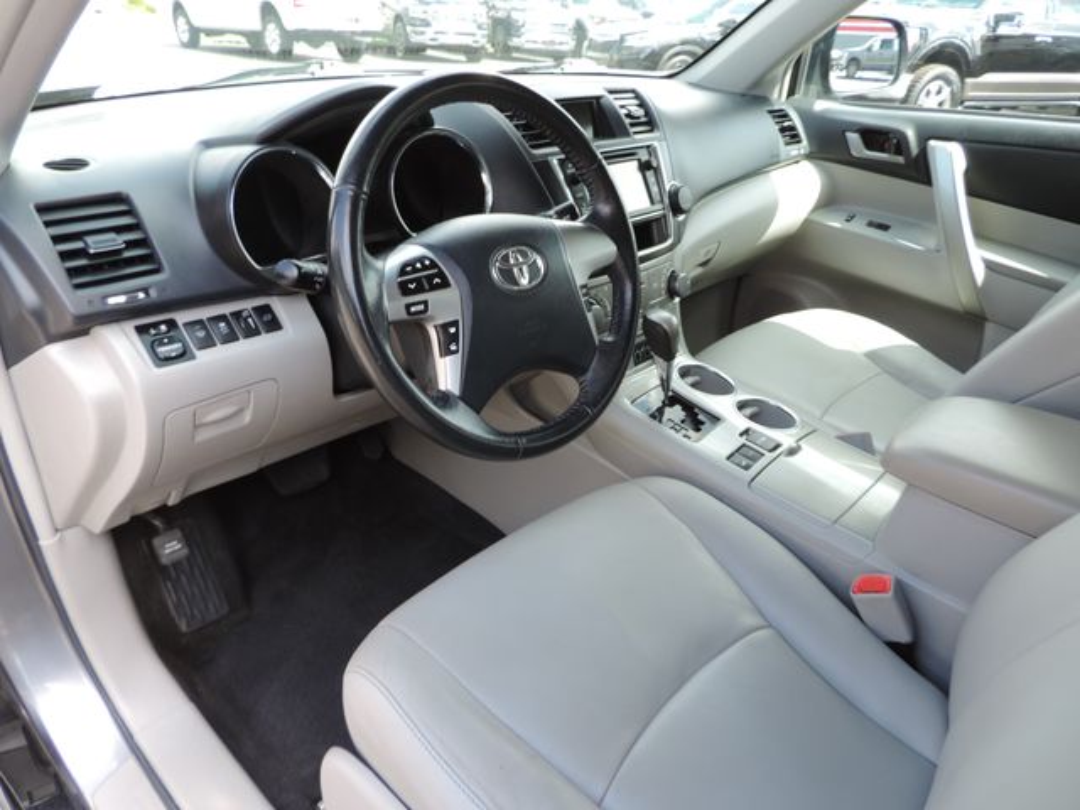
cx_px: 540
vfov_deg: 56.8
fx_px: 749
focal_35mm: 24
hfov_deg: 71.6
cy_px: 405
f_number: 3
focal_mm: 4.3
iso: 80
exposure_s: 1/80
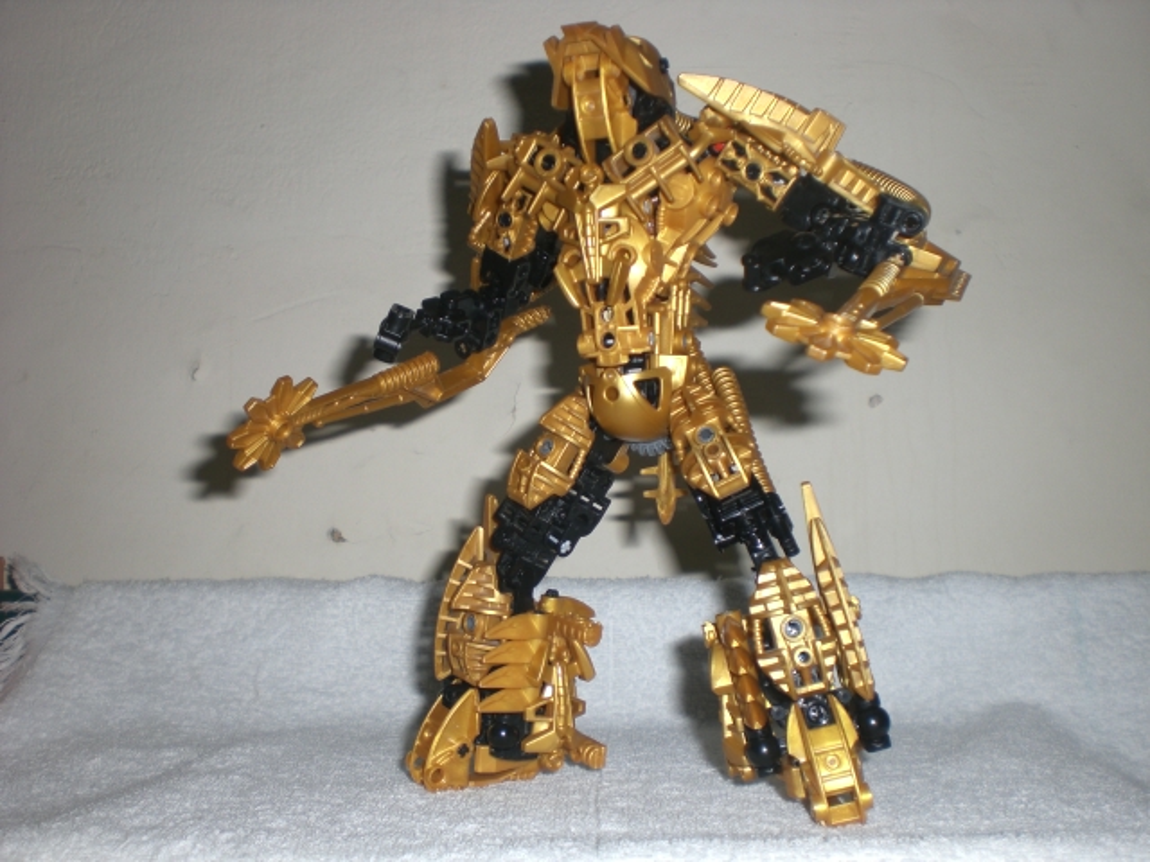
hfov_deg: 49.0
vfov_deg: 37.7
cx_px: 575
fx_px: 1262
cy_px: 431
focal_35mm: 38
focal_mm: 6.3
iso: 50
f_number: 3.1
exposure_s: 1/60
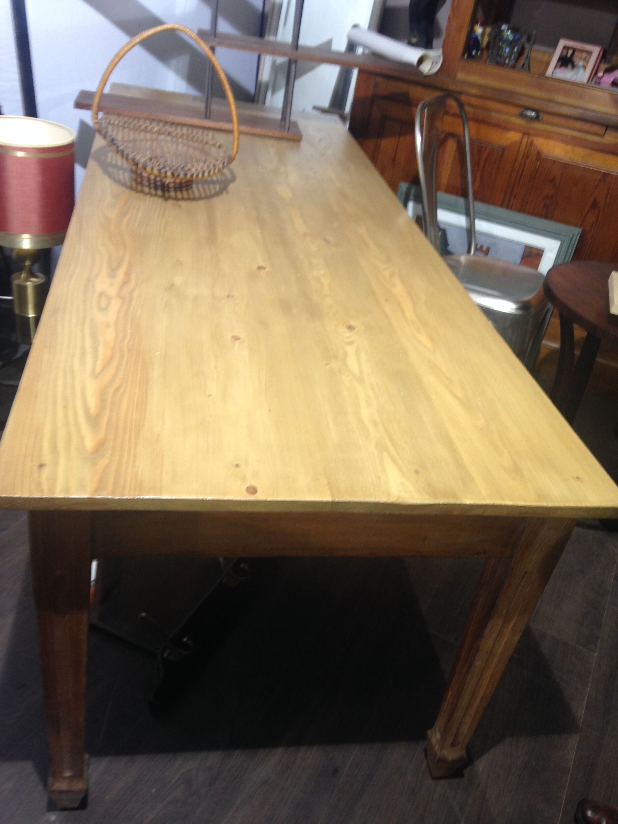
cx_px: 309
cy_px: 412
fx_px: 786
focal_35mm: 33
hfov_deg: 42.9
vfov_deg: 55.4
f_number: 2.4
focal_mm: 4.12
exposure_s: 1/20
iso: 100
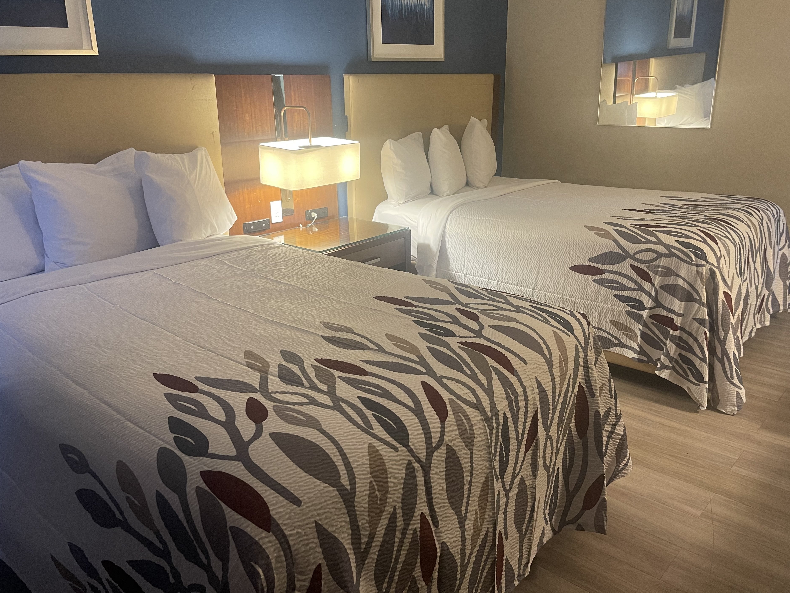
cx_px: 405
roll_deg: +0.9
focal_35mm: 27
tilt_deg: -17.4
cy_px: 274
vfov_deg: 51.3
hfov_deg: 65.3
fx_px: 616
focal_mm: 5.1
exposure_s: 1/60
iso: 250
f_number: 1.6
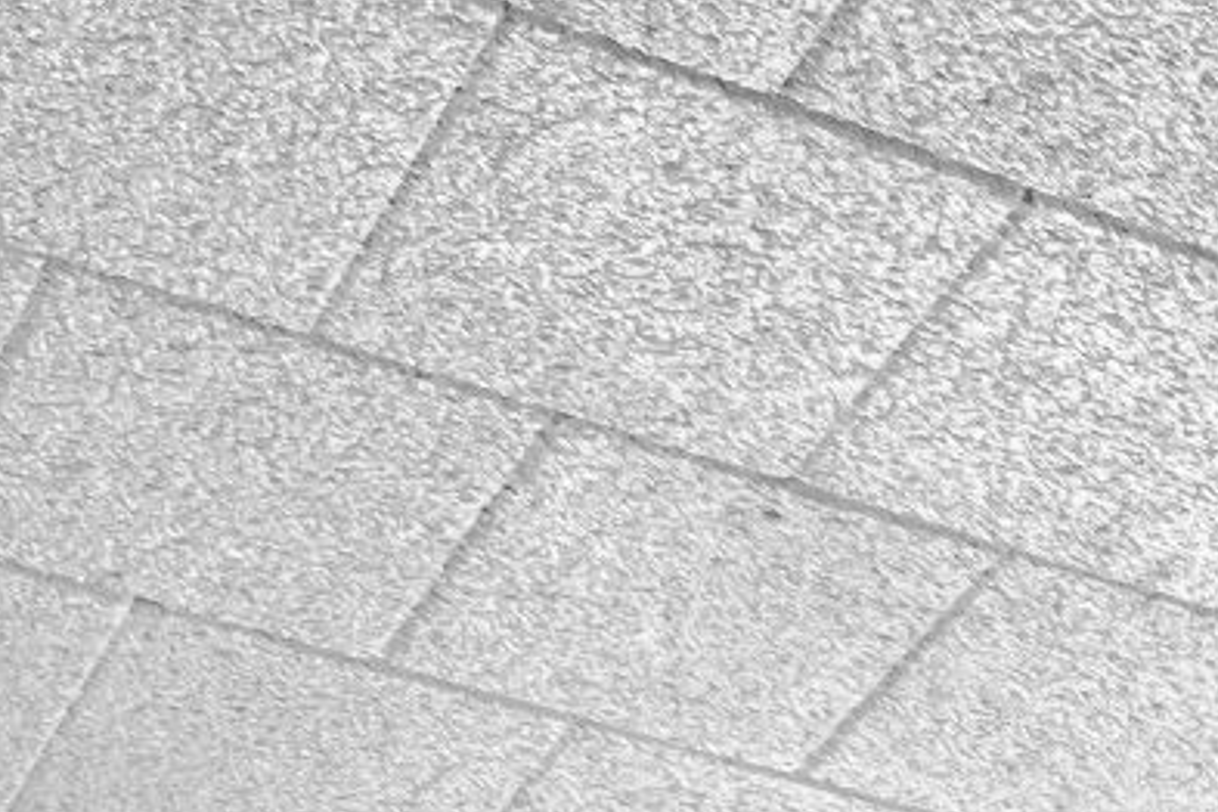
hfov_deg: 9.3
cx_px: 4162
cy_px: 3065
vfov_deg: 7.2
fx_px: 5035
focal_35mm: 149
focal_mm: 13
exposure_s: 1/4
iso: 400
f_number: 8
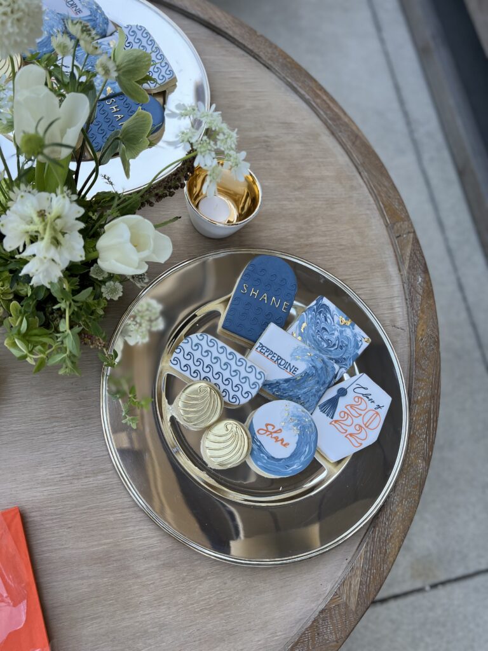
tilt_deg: -66.0
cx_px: 244
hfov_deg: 53.1
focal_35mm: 26
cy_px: 326
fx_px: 489
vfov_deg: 67.3
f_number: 1.5
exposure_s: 1/748
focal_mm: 5.7
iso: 50
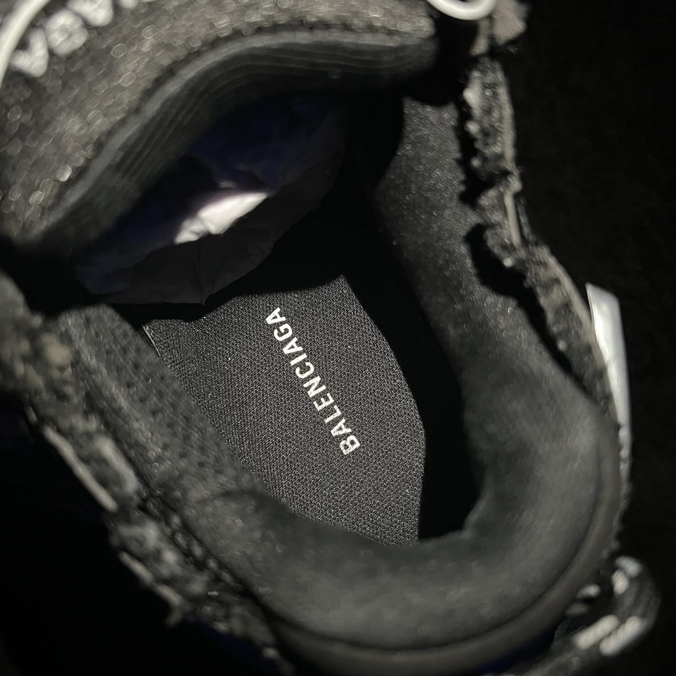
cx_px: 339
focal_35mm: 31
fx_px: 685
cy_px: 352
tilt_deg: -85.0
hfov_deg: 52.5
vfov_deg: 52.5
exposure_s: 1/30
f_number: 1.5
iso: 1000
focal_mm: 5.7
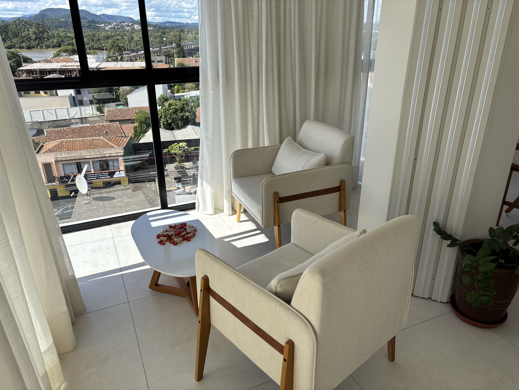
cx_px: 260
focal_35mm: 26
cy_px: 195
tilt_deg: -22.1
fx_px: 390
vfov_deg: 53.1
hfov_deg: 67.3
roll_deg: +1.0
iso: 50
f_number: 1.6
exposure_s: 1/1751
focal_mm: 5.96
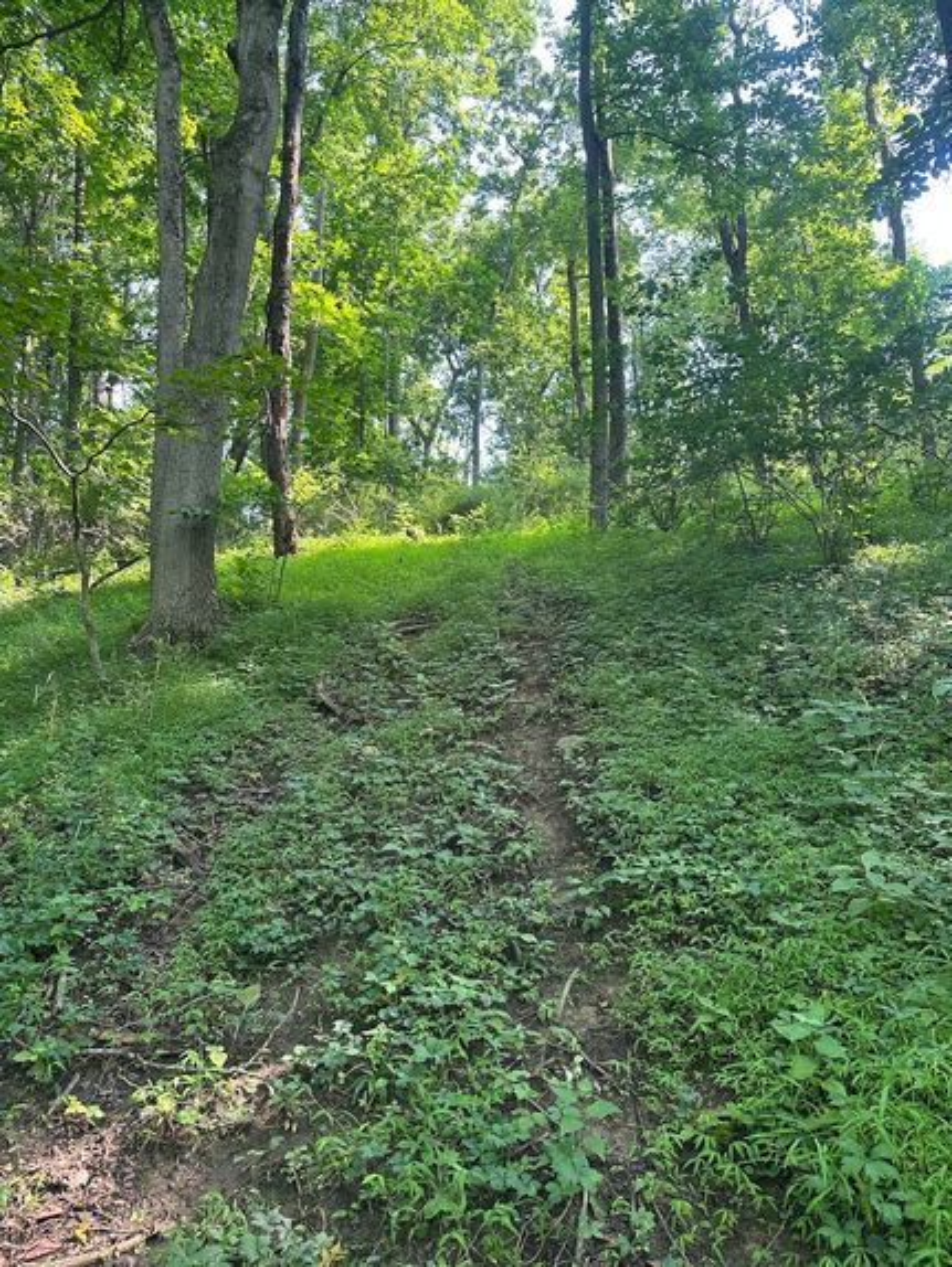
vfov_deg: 71.6
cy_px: 634
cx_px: 476
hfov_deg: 56.9
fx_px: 879
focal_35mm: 24
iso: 100
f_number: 1.78
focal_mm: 6.86
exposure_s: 1/166
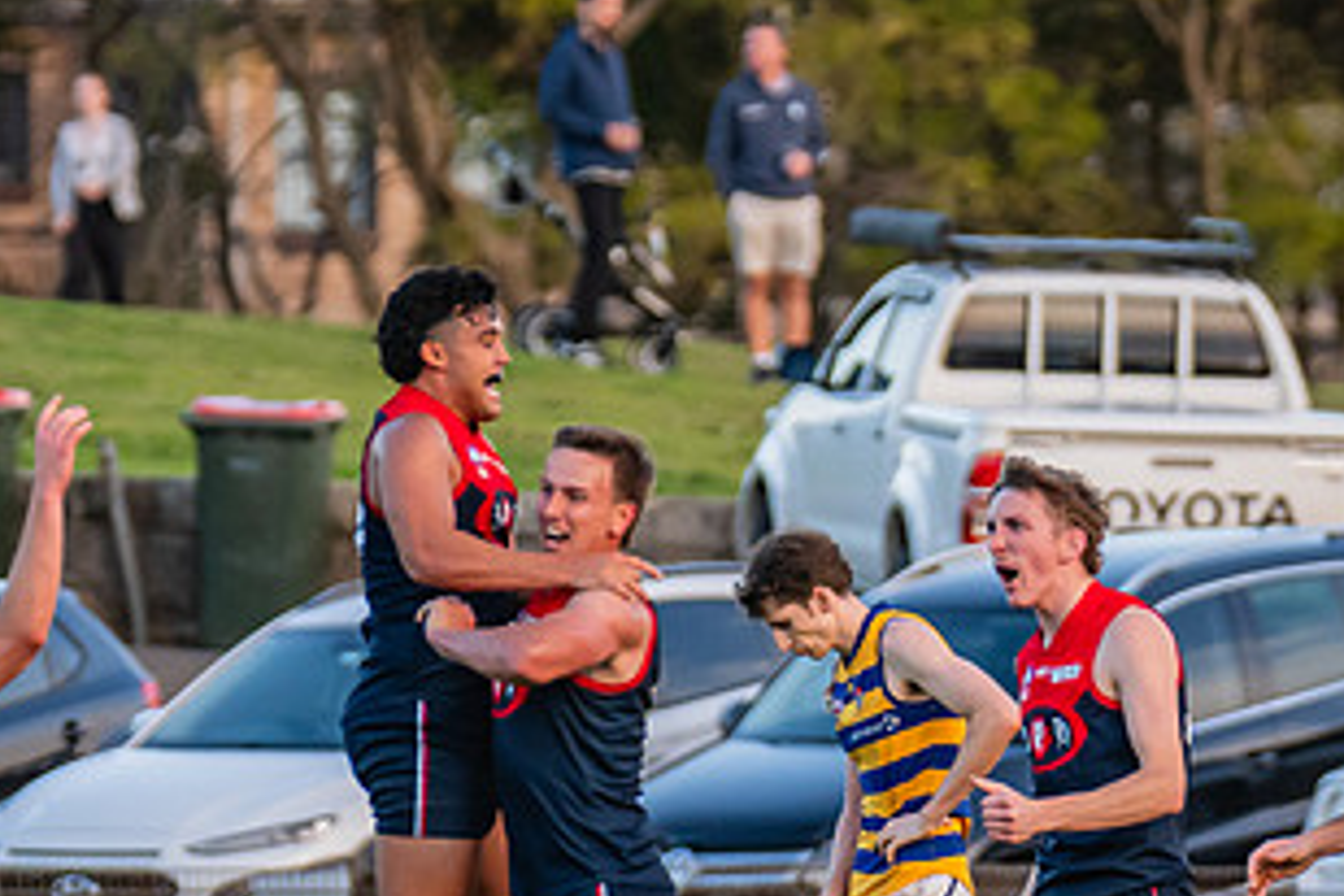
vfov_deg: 1.7
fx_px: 29416
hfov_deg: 2.6
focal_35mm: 788
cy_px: 883
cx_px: 753
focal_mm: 270
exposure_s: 1/1250
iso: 1250
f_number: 4
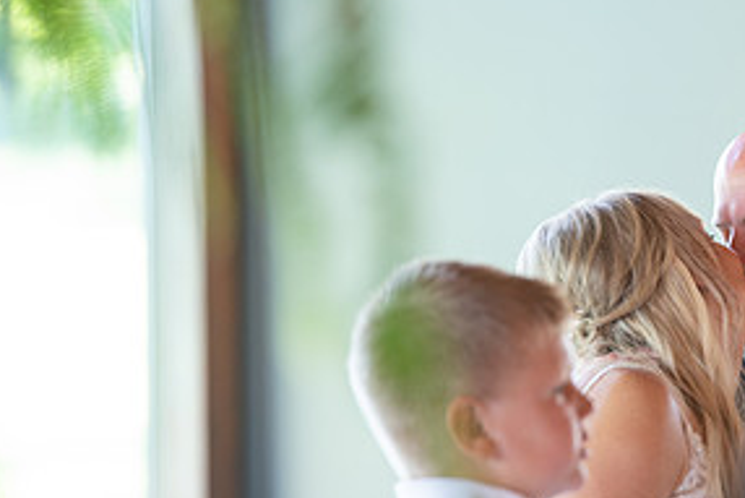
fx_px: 8965
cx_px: 740
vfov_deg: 3.2
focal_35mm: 433
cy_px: 265
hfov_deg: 4.8
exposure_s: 1/100
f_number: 4
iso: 1000
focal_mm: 200
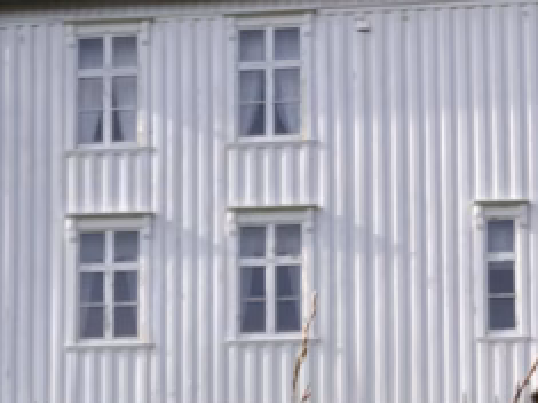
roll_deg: -0.2
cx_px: -82
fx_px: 1895
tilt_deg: +5.6
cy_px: 545
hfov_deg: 15.6
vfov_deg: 11.8
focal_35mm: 122
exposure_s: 1/759
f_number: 1.8
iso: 32
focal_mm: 3.99
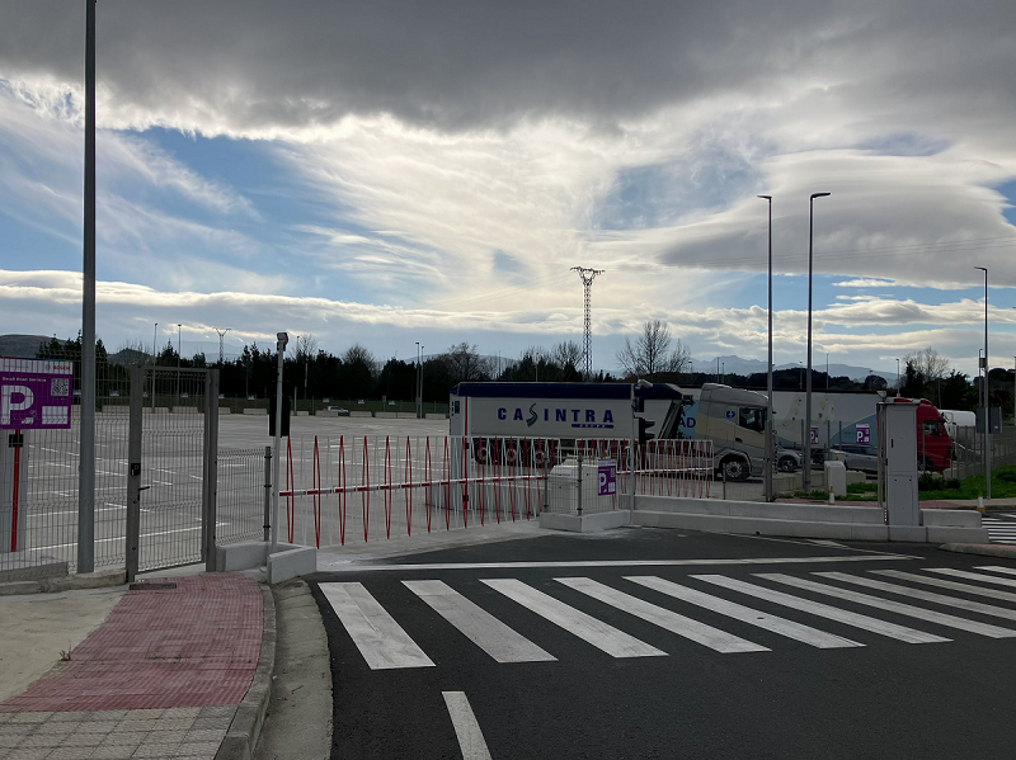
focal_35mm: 28
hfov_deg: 63.5
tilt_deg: +3.4
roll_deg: -0.7
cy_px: 380
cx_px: 508
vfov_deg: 49.7
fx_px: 821
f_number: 1.8
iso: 32
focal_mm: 3.99
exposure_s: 1/5405
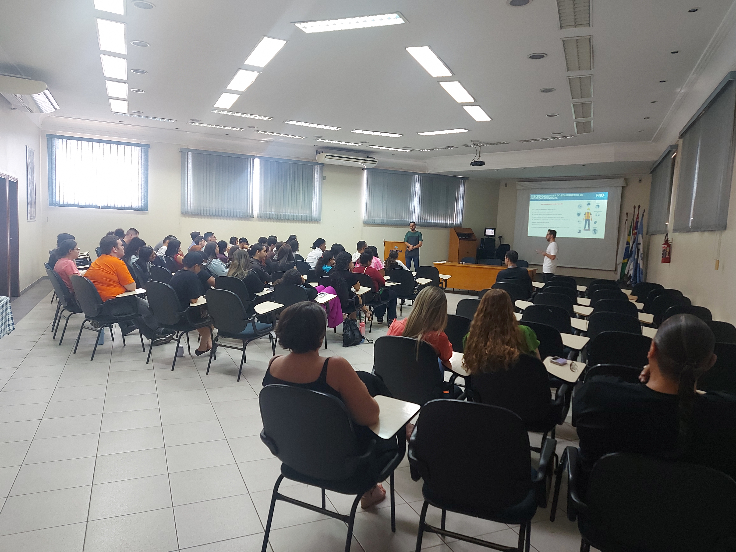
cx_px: 368
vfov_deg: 56.8
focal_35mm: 24
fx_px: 510
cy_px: 276
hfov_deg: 71.6
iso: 250
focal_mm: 5.23
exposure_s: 1/60
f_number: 1.8
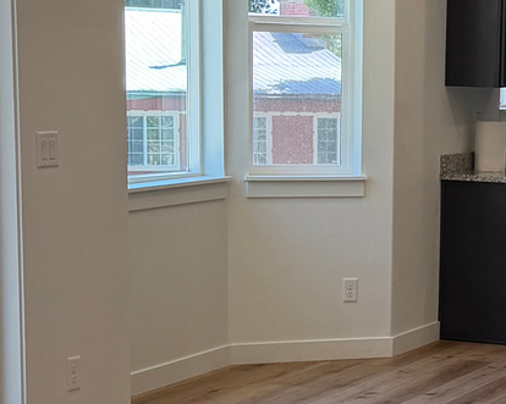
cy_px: 360
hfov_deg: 16.4
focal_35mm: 116
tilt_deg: -9.1
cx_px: 447
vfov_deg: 13.2
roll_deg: -0.7
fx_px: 1737
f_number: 1.78
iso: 80
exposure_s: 1/170
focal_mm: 6.76
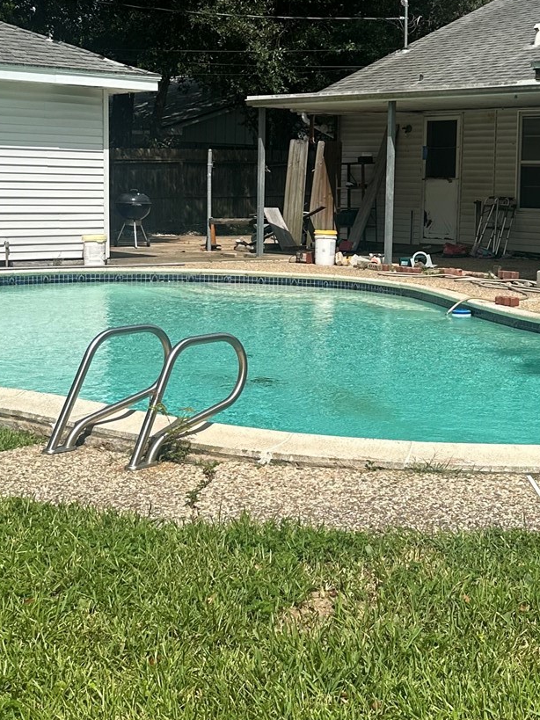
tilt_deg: -2.5
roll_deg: -1.7
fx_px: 1248
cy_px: 258
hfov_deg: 24.2
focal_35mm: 60
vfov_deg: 32.0
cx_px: 396
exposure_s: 1/5525
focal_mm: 6.86
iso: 80
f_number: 1.78
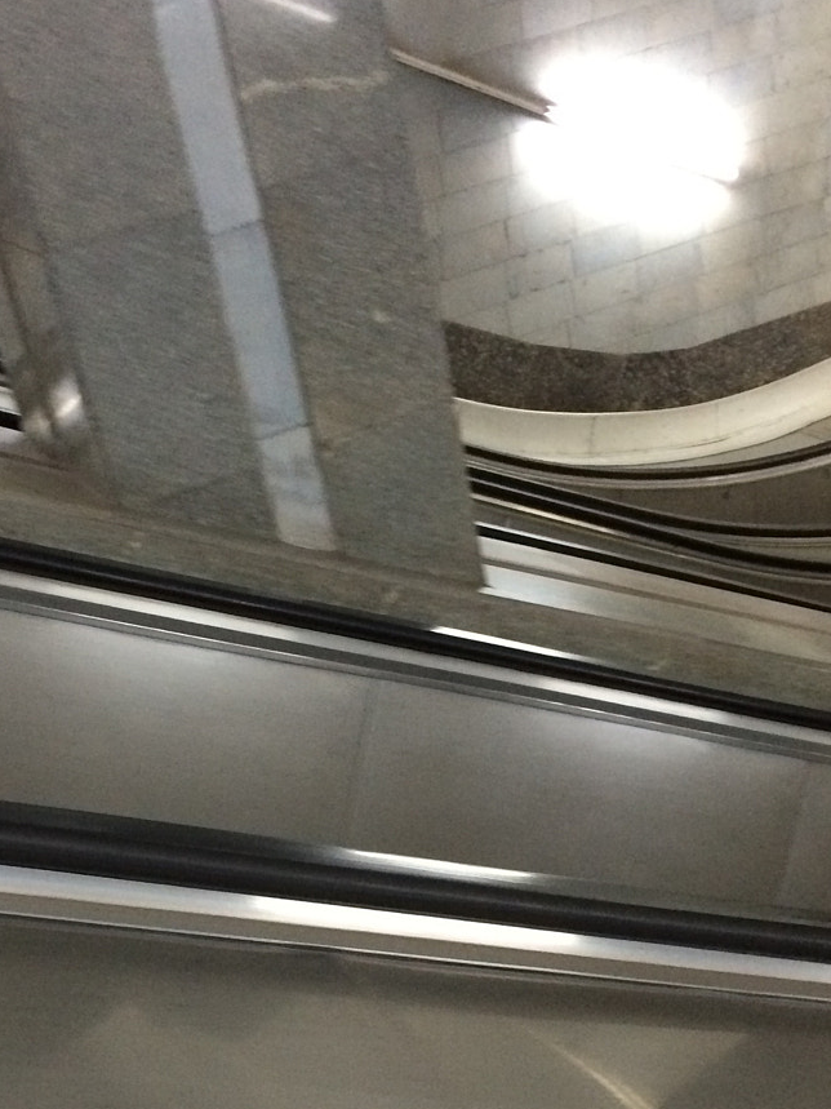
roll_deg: +17.6
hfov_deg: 26.9
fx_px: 1729
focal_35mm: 54
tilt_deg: -31.6
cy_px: 880
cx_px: 316
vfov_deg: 34.5
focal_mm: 4.15
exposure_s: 1/20
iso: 320
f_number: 2.2
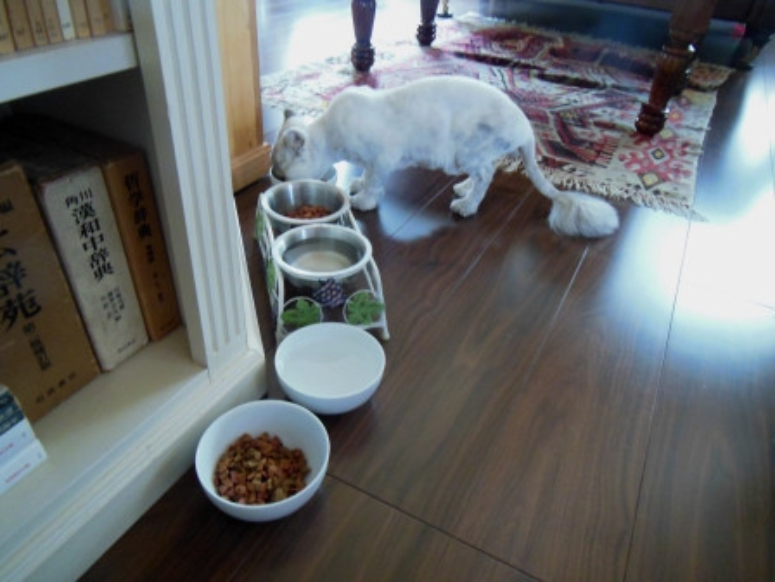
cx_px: 388
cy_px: 291
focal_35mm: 25
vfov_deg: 54.9
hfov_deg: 69.4
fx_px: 560
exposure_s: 1/4
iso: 800
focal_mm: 4.5
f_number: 3.5
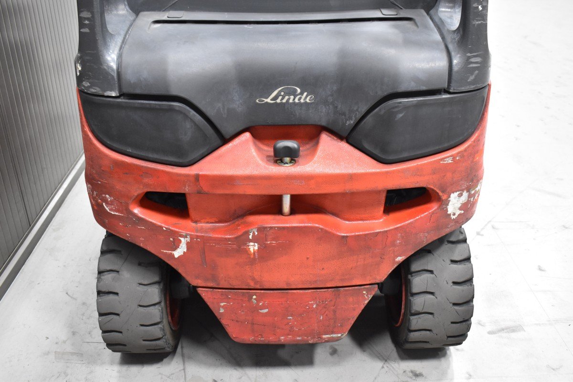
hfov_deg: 53.1
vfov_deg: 36.9
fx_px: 573
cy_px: 191
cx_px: 286
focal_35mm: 36
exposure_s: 1/20
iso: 1600
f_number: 4.5
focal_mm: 24
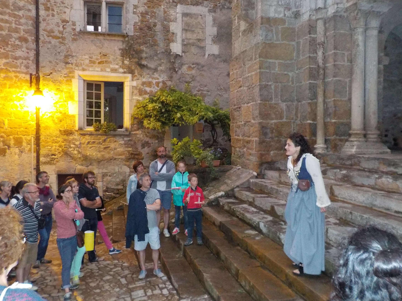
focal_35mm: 30
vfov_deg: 46.8
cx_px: 201
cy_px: 150
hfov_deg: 60.0
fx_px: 348
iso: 800
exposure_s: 1/30
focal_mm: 4.1
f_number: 3.3
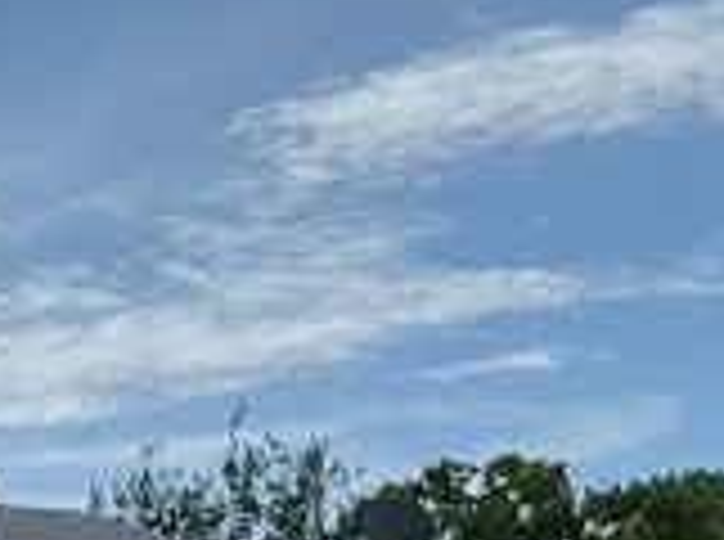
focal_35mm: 153
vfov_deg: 9.4
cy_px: 756
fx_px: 3193
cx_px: -603
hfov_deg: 11.9
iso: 80
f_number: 1.78
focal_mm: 6.76
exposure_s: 1/7937
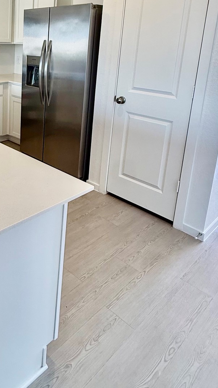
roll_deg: -1.4
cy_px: 107
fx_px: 298
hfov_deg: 36.6
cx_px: 6
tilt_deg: -13.2
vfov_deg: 63.0
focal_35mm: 29
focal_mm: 2.22
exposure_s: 1/120
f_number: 2.2
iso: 160
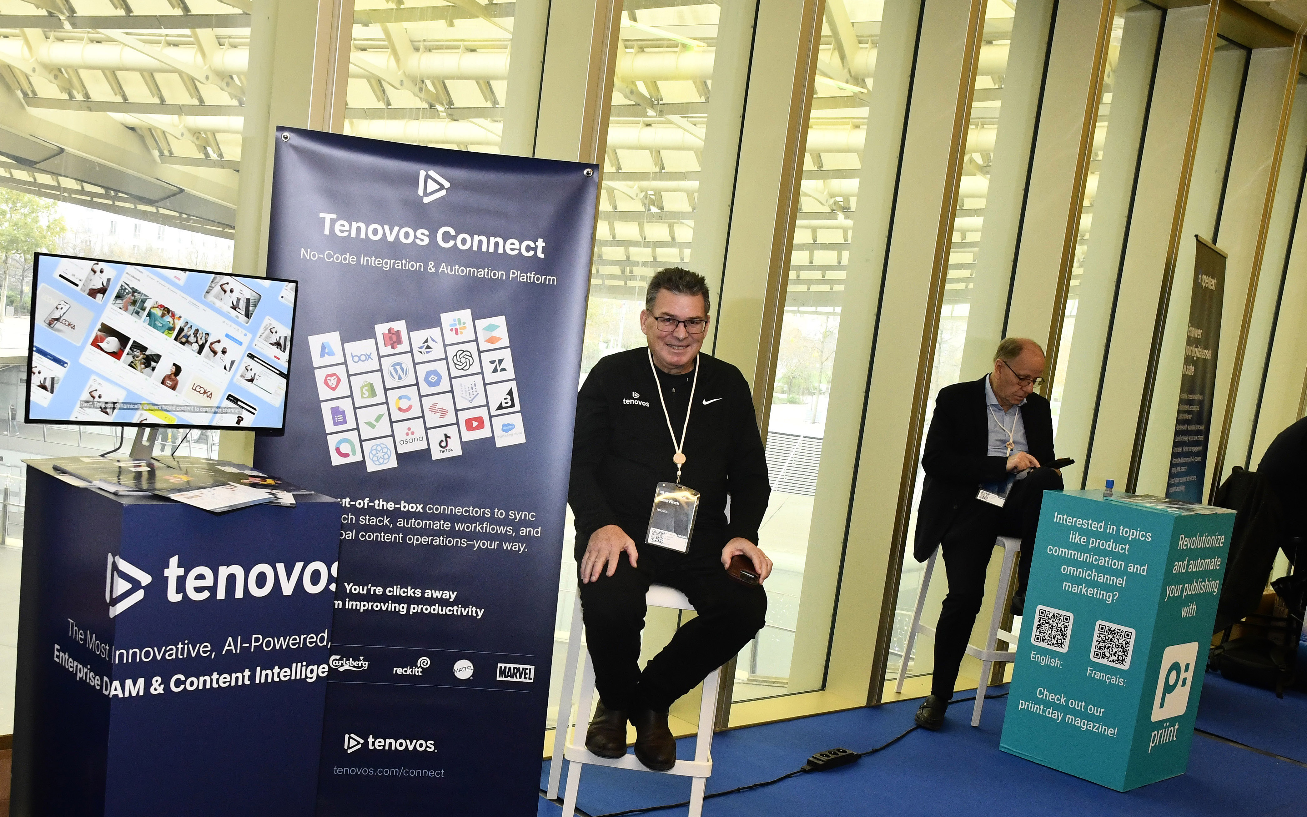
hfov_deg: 50.4
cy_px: 512
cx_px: 525
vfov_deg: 32.9
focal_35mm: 39
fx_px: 1378
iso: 1600
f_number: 6.3
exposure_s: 1/100
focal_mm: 19
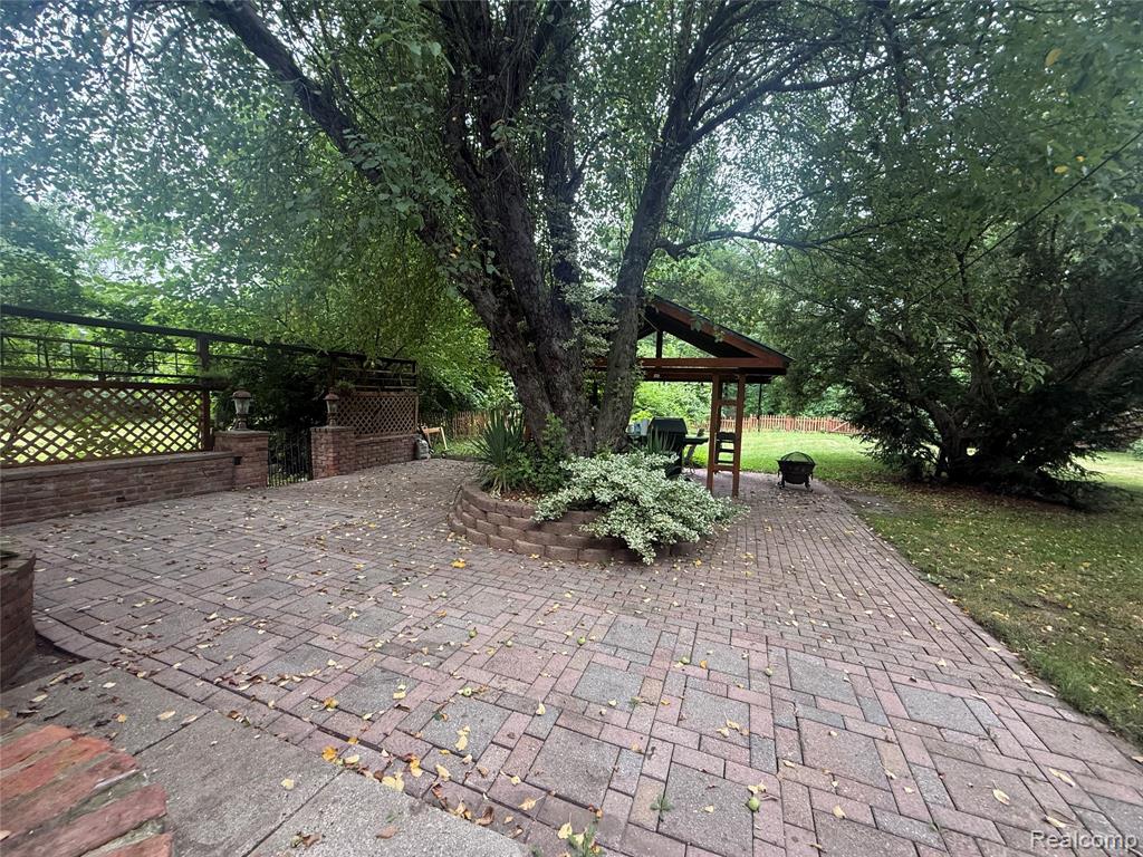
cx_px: 572
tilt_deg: -2.5
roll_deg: -2.3
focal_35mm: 14
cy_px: 428
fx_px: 462
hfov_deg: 102.1
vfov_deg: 85.7
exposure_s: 1/99
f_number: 2.2
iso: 160
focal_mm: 2.22
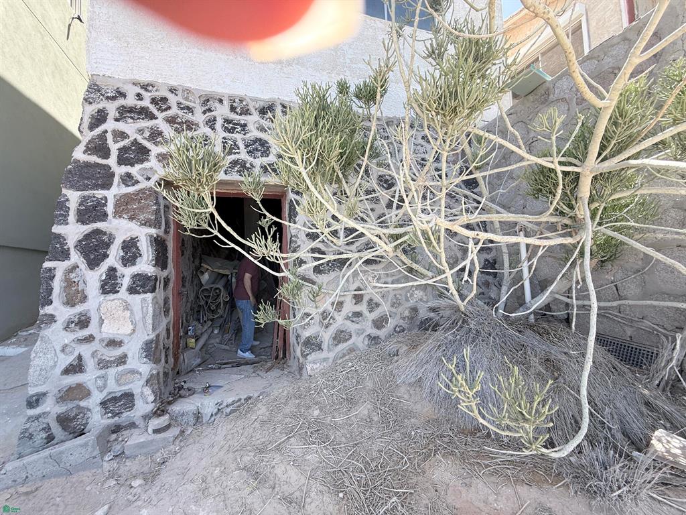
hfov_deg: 102.1
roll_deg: +3.0
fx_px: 277
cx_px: 343
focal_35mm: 14
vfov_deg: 85.7
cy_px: 258
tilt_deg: +2.9
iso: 50
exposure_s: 1/307
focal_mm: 2.22
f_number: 2.2
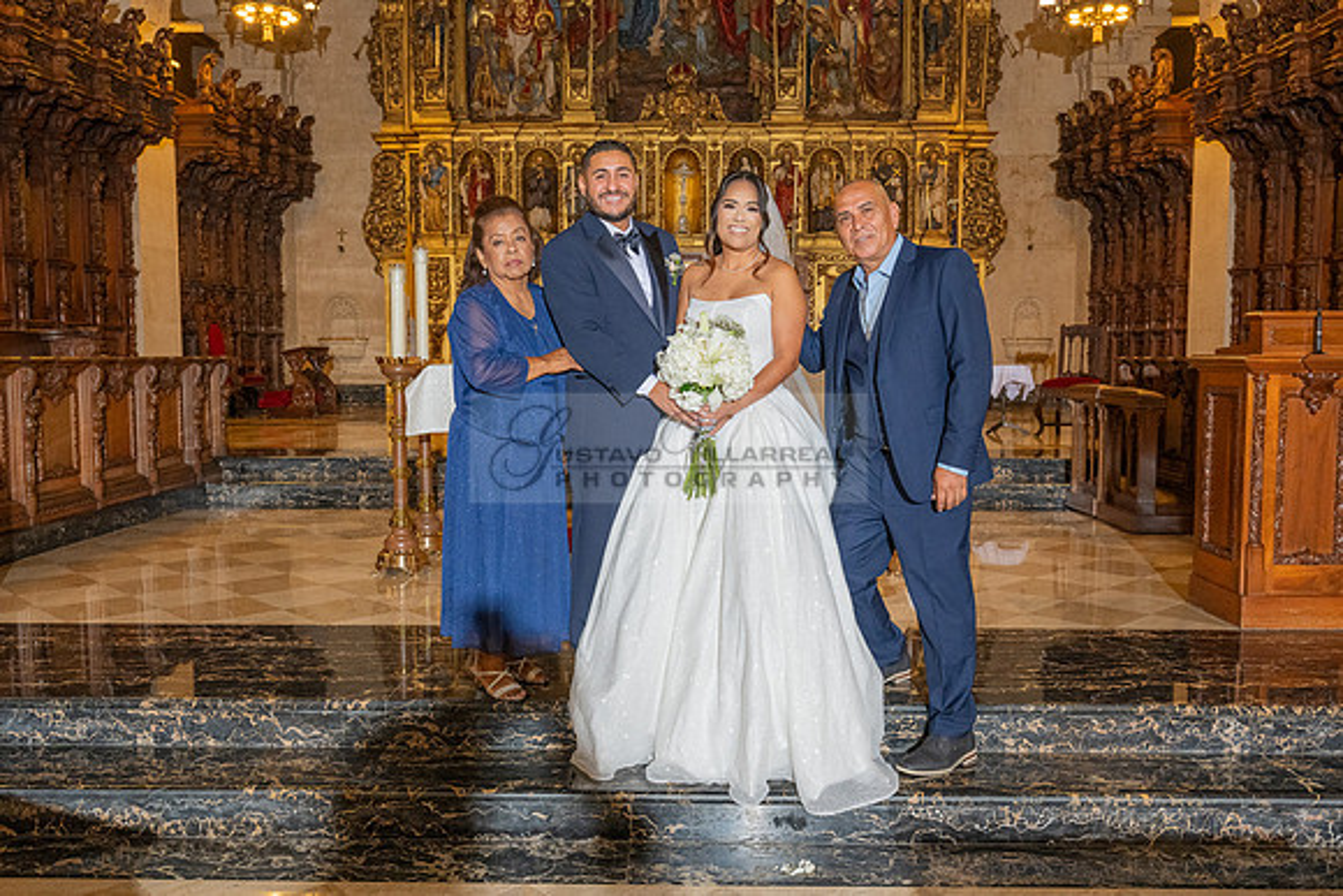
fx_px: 1138
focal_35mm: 30
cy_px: 448
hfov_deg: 61.1
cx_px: 672
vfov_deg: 43.0
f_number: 6.3
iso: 2000
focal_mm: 30.5
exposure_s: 1/200
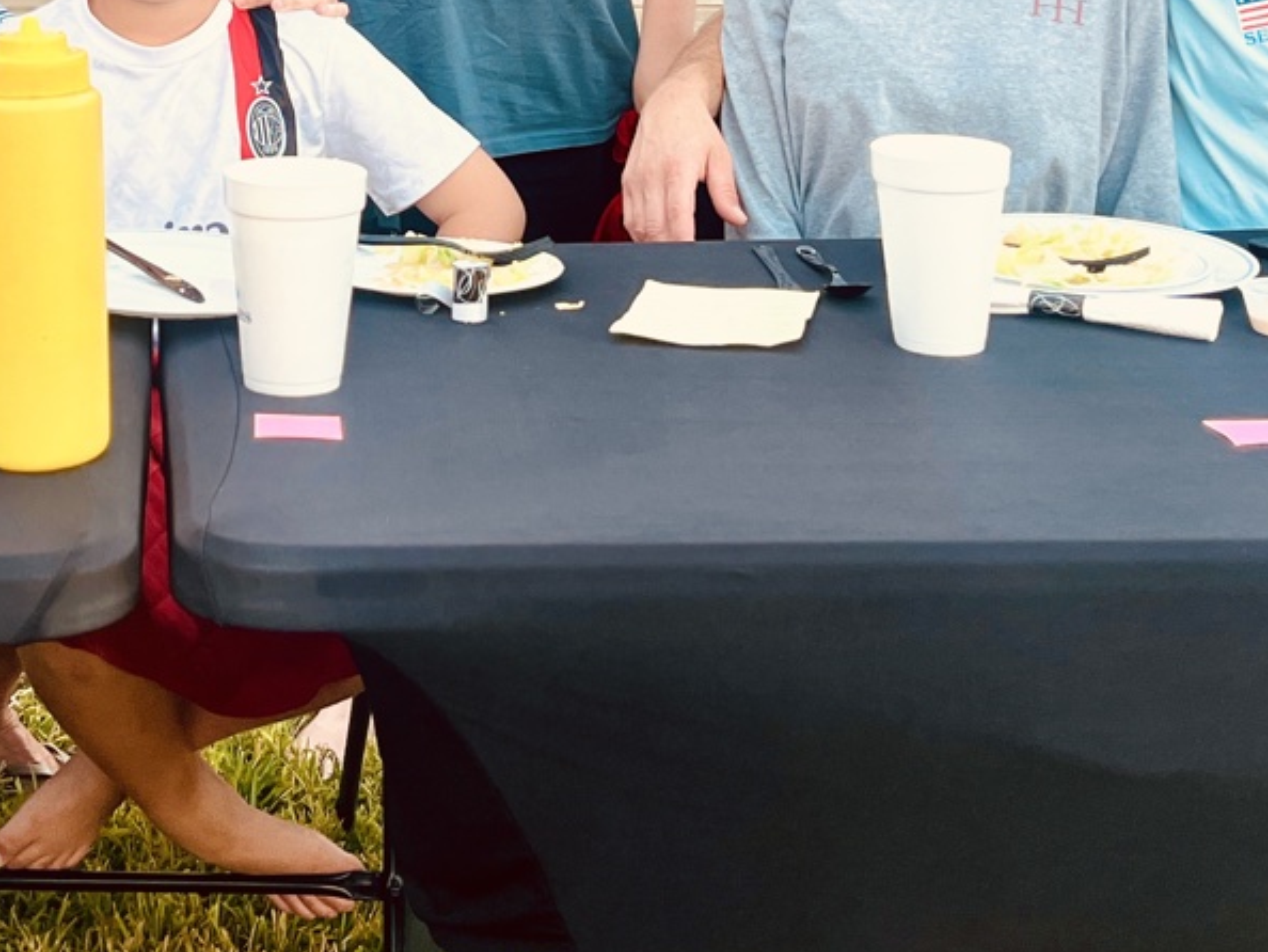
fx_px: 2565
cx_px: 284
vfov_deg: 19.6
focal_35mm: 70
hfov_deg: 27.3
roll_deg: -0.2
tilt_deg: -1.0
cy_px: -239
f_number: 1.6
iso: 80
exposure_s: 1/121
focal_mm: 5.1
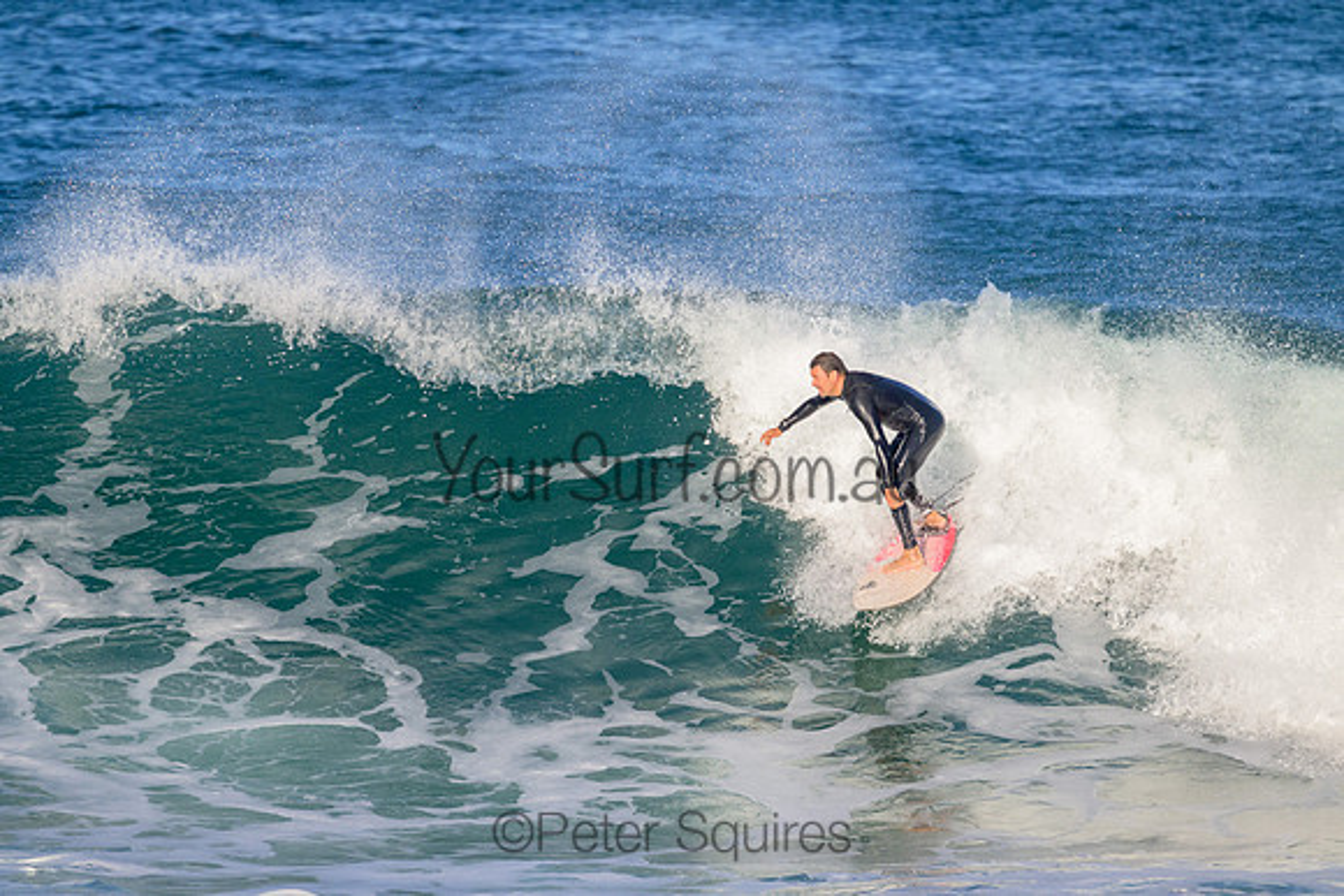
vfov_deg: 2.2
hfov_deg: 3.3
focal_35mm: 620
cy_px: 448
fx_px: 23151
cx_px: 672
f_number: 11
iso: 1250
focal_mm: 620
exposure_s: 1/2000
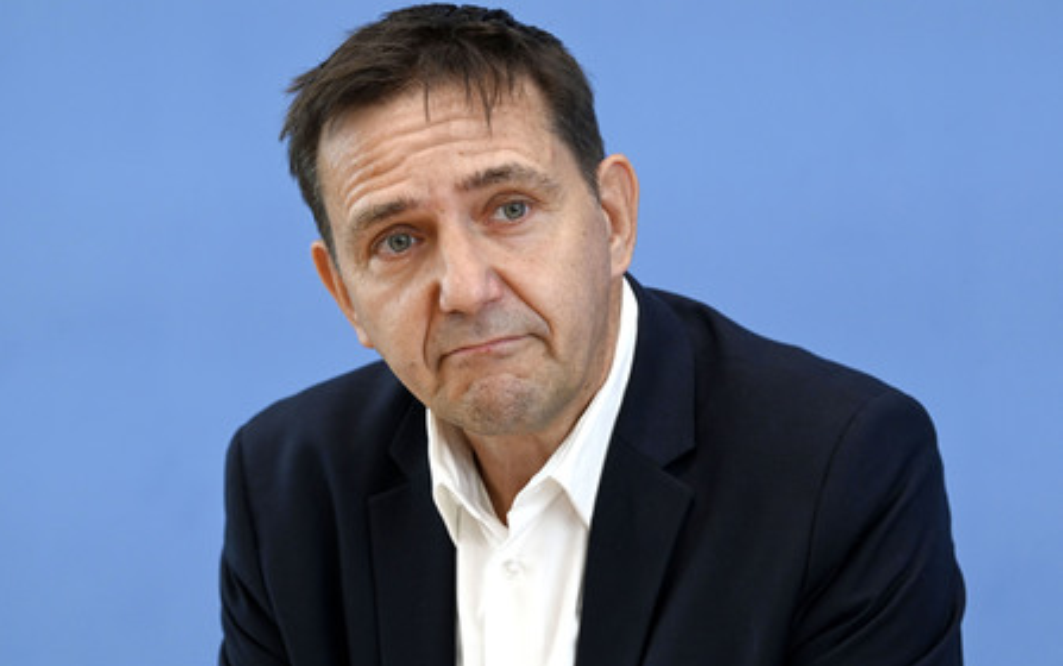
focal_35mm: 154
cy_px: 335
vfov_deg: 8.5
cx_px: 529
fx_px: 4464
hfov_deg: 13.6
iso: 2000
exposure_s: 1/640
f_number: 5.6
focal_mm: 150
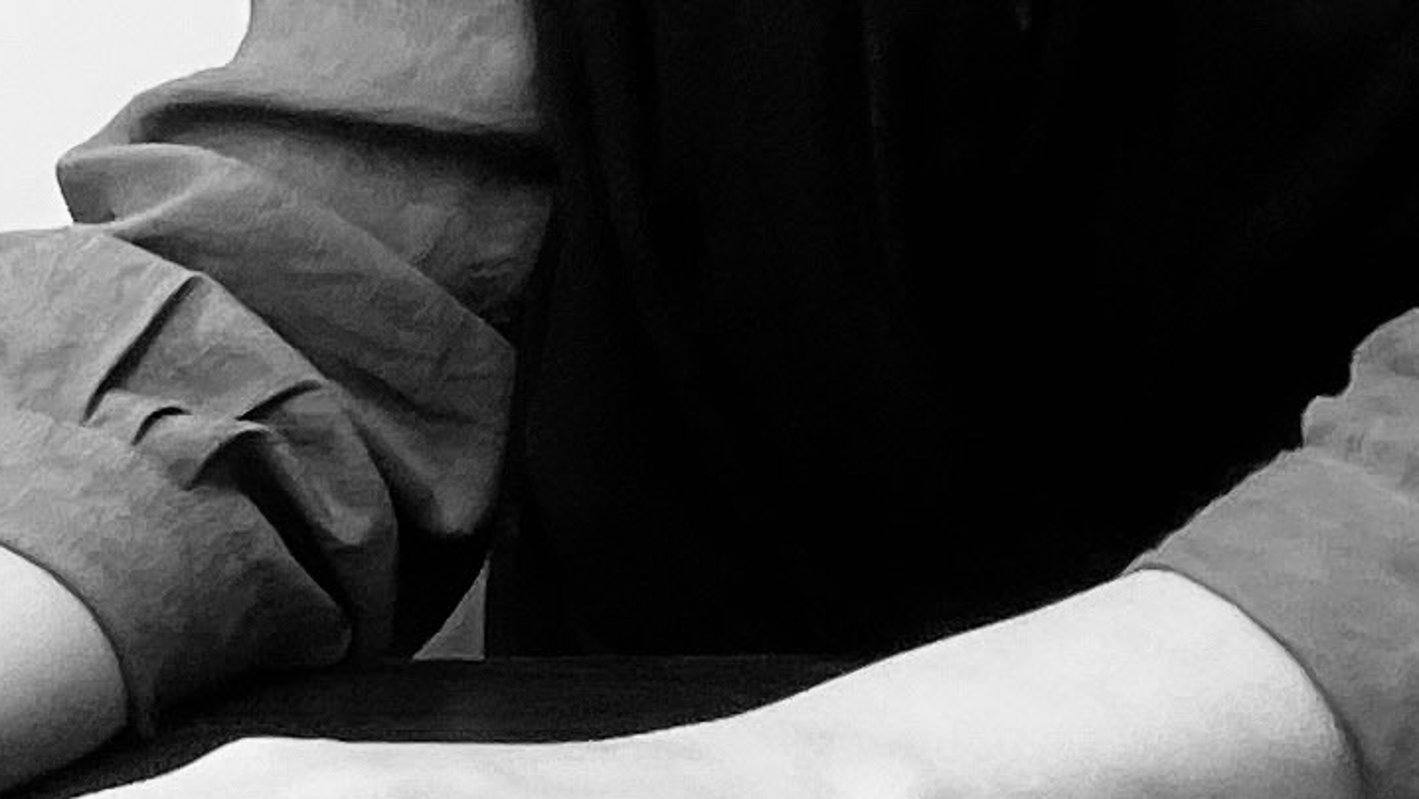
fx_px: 5983
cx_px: 2470
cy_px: -807
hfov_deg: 12.5
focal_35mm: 159
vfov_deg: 7.3
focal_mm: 5.1
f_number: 1.6
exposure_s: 1/100
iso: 125
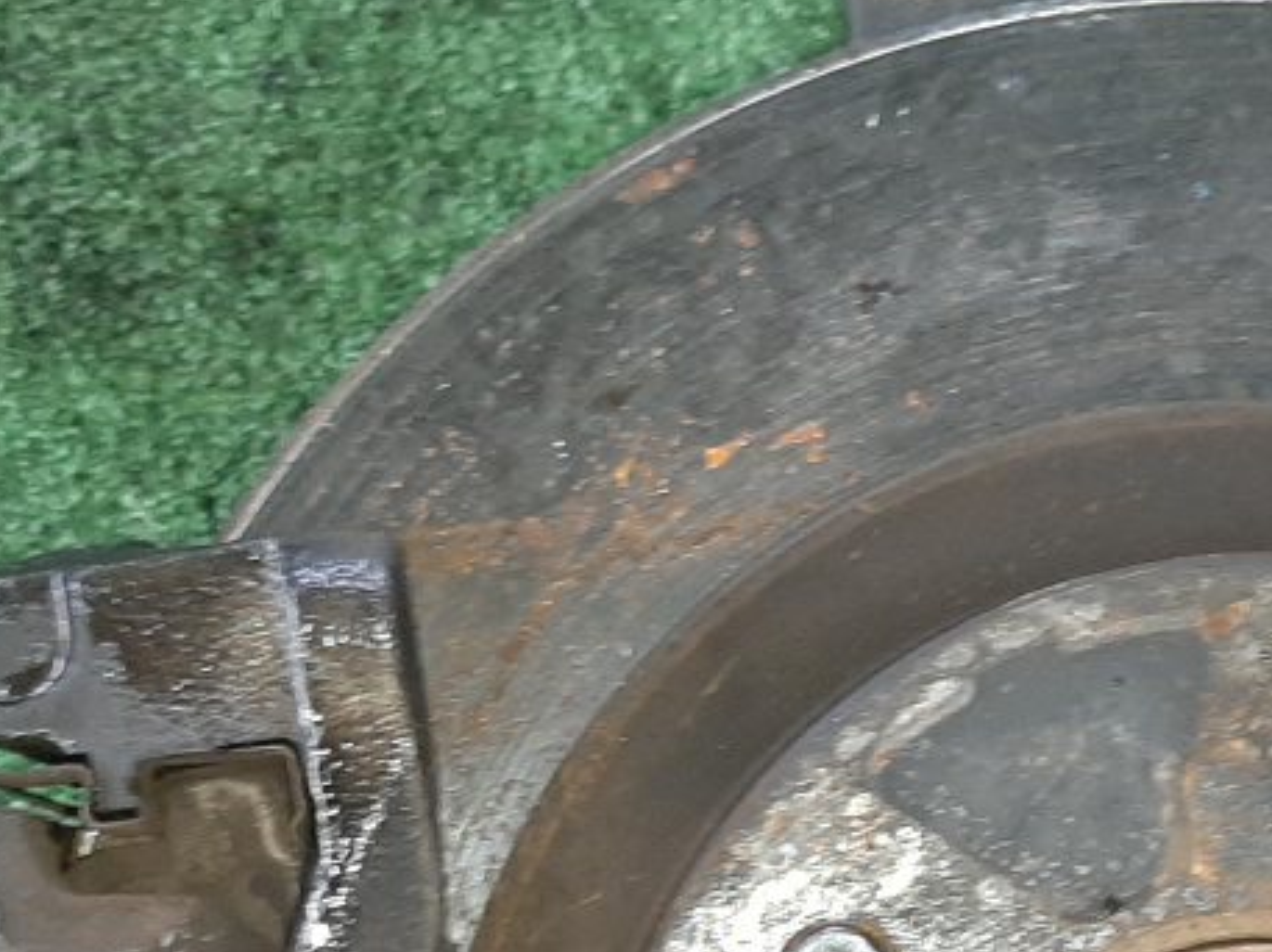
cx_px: 785
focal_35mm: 82
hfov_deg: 23.8
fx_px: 3011
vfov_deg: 17.0
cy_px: 1216
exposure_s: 1/33
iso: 184
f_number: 1.7
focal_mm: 3.93
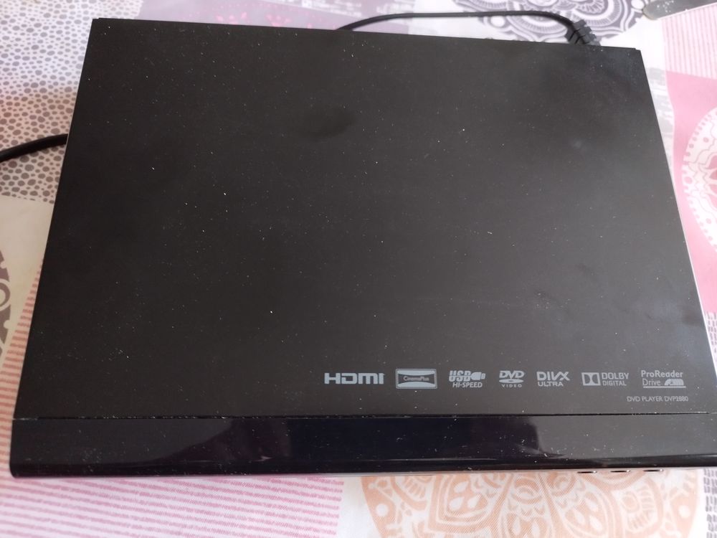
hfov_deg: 71.6
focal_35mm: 24
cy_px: 269
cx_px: 358
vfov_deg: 56.8
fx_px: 497
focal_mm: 5.89
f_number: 1.89
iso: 970
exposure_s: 1/20
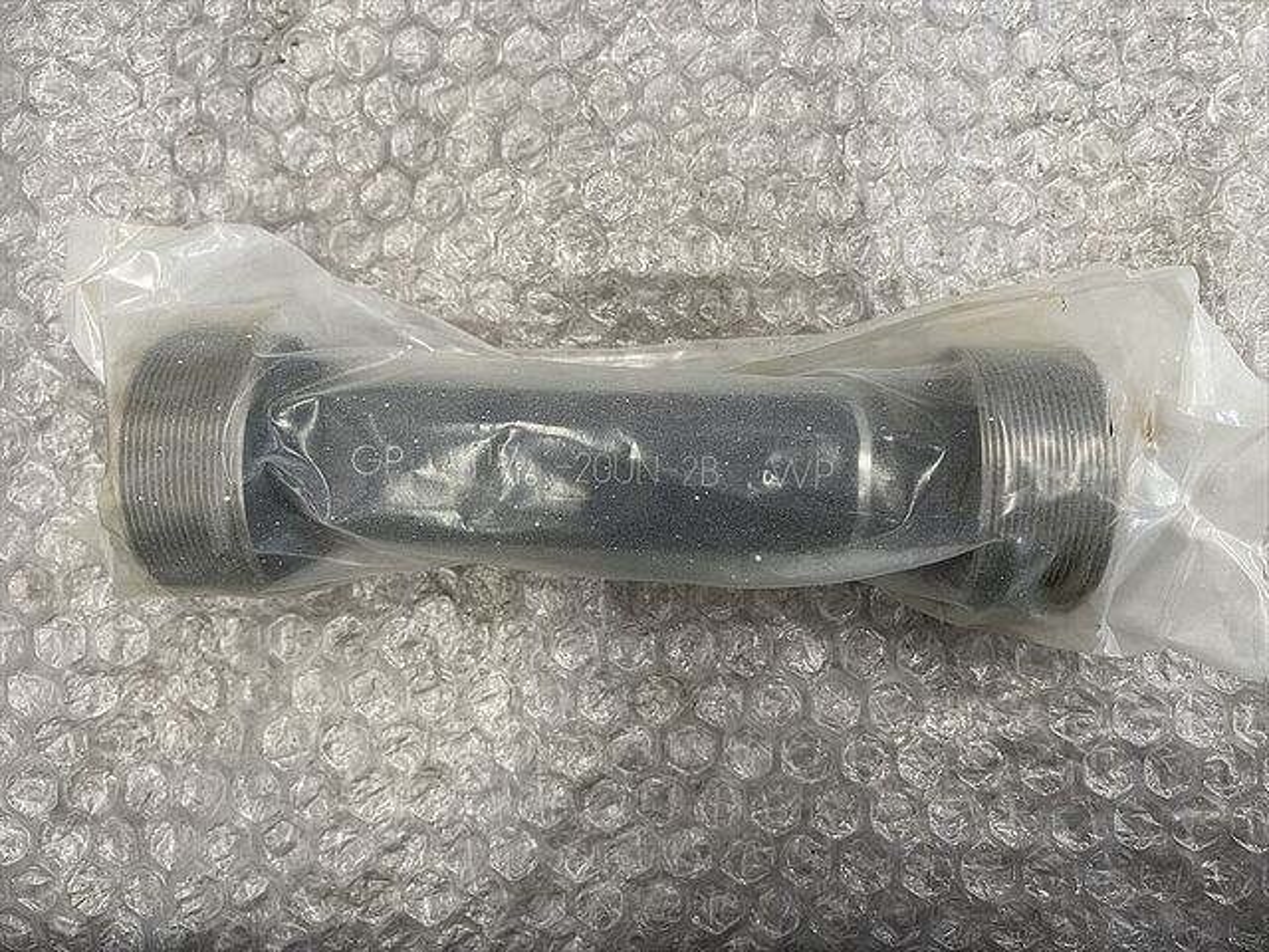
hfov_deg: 67.3
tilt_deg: -86.3
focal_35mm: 26
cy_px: 476
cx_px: 634
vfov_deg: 53.1
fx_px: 953
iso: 125
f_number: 1.6
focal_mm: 5.1
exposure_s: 1/94
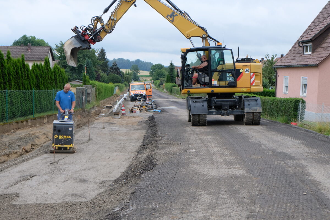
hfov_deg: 37.5
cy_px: 110
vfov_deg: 25.5
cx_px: 165
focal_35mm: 53
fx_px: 486
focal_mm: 35.5
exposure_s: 1/420
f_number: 5.6
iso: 400
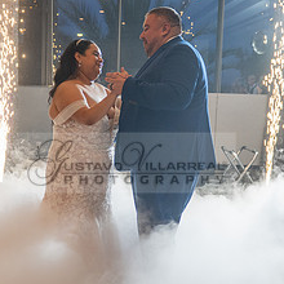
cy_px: 178
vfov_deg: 26.0
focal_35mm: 66
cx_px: 99
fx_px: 613
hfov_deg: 26.0
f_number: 2.8
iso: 500
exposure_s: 1/250
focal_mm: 24
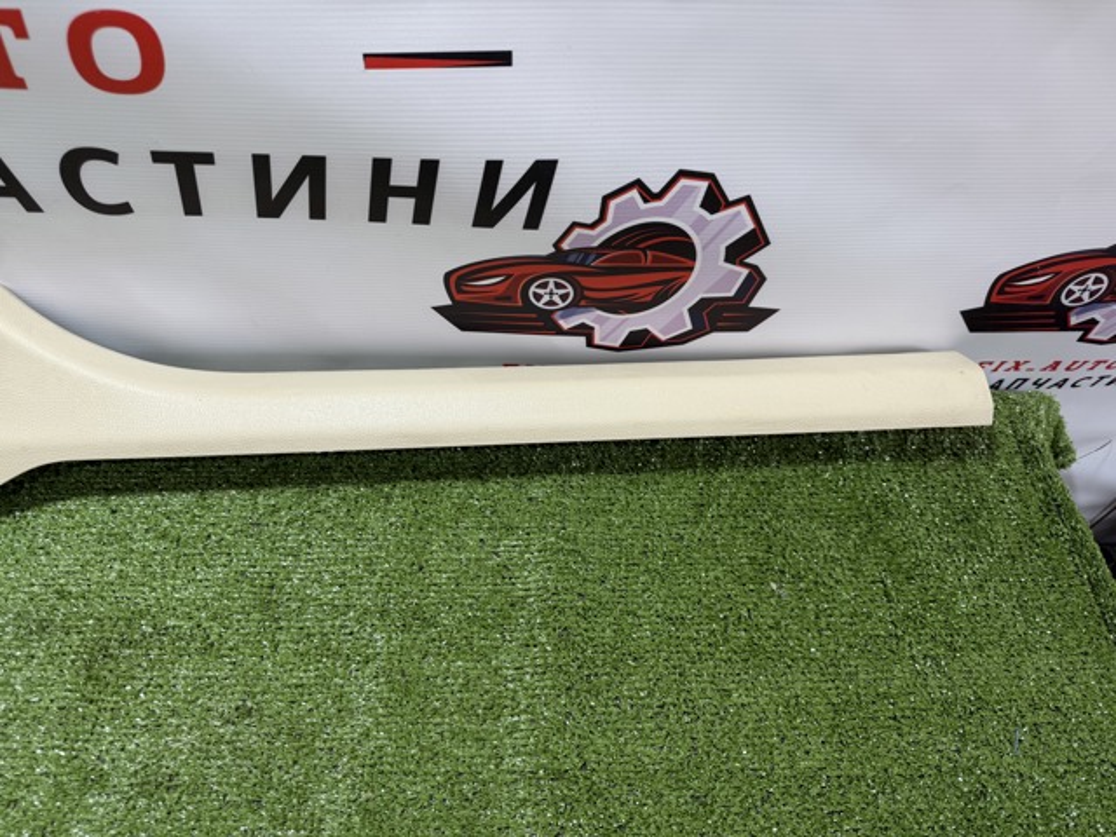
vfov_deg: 56.8
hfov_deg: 71.6
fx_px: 774
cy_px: 418
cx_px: 558
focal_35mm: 24
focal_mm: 6.76
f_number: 1.78
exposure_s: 1/100
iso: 80
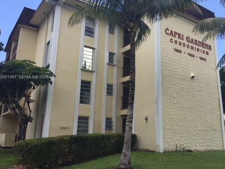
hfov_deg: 55.2
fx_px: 215
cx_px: 122
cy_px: 77
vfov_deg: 43.0
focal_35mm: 33
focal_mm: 4.15
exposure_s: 1/824
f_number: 2.2
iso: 32
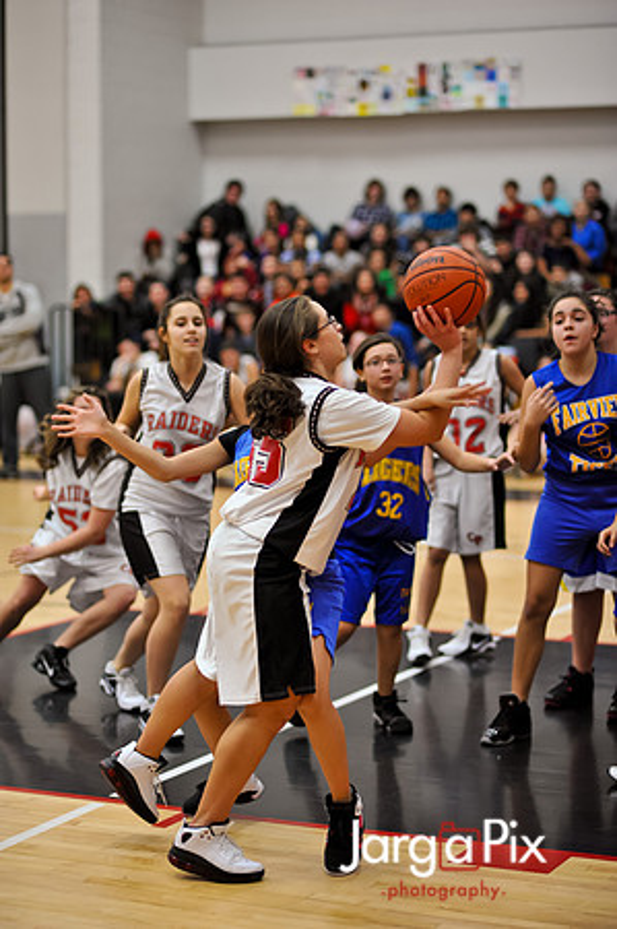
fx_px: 2190
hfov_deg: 16.0
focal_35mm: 85
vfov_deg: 23.9
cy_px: 464
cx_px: 308
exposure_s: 1/500
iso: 1250
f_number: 2
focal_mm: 85
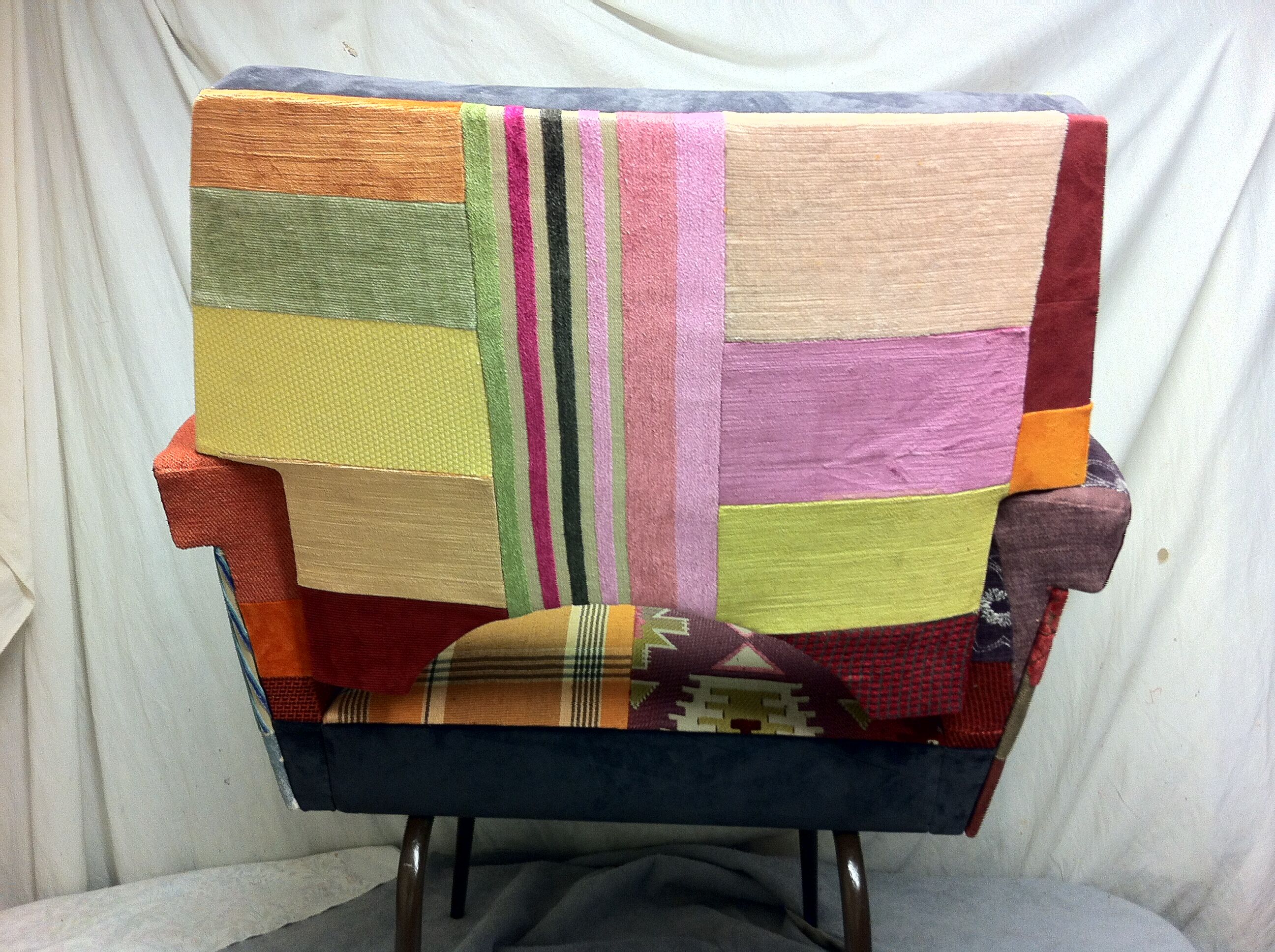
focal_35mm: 35
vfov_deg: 40.6
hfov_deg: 52.7
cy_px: 476
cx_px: 638
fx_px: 1287
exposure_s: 1/17
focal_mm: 3.85
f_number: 2.8
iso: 100
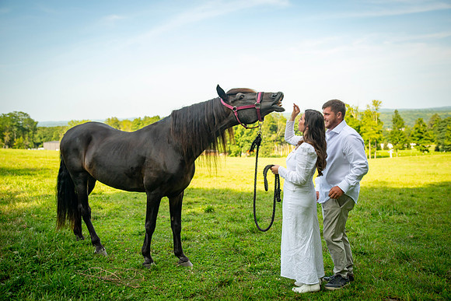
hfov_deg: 56.9
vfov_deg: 39.7
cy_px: 147
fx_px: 416
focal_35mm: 33
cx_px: 227
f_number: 2.8
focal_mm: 32
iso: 400
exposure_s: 1/3200
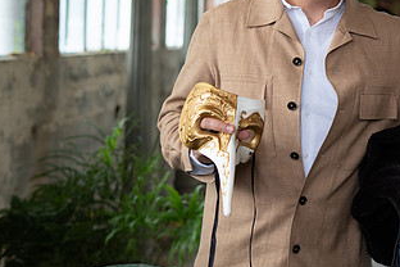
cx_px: 304
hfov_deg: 21.7
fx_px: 1033
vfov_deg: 14.6
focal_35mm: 93
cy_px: 46
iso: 400
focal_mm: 50
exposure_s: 1/100
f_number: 2.8
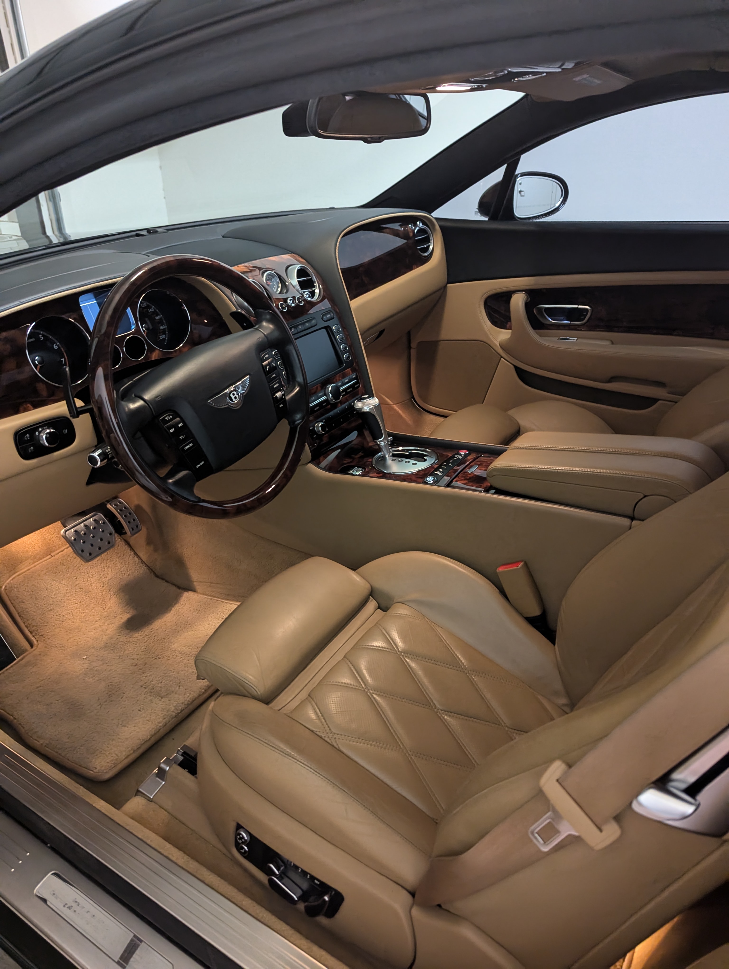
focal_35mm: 24
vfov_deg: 71.5
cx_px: 364
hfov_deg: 56.9
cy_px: 484
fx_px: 672
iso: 2318
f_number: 1.85
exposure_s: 1/24
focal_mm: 6.81
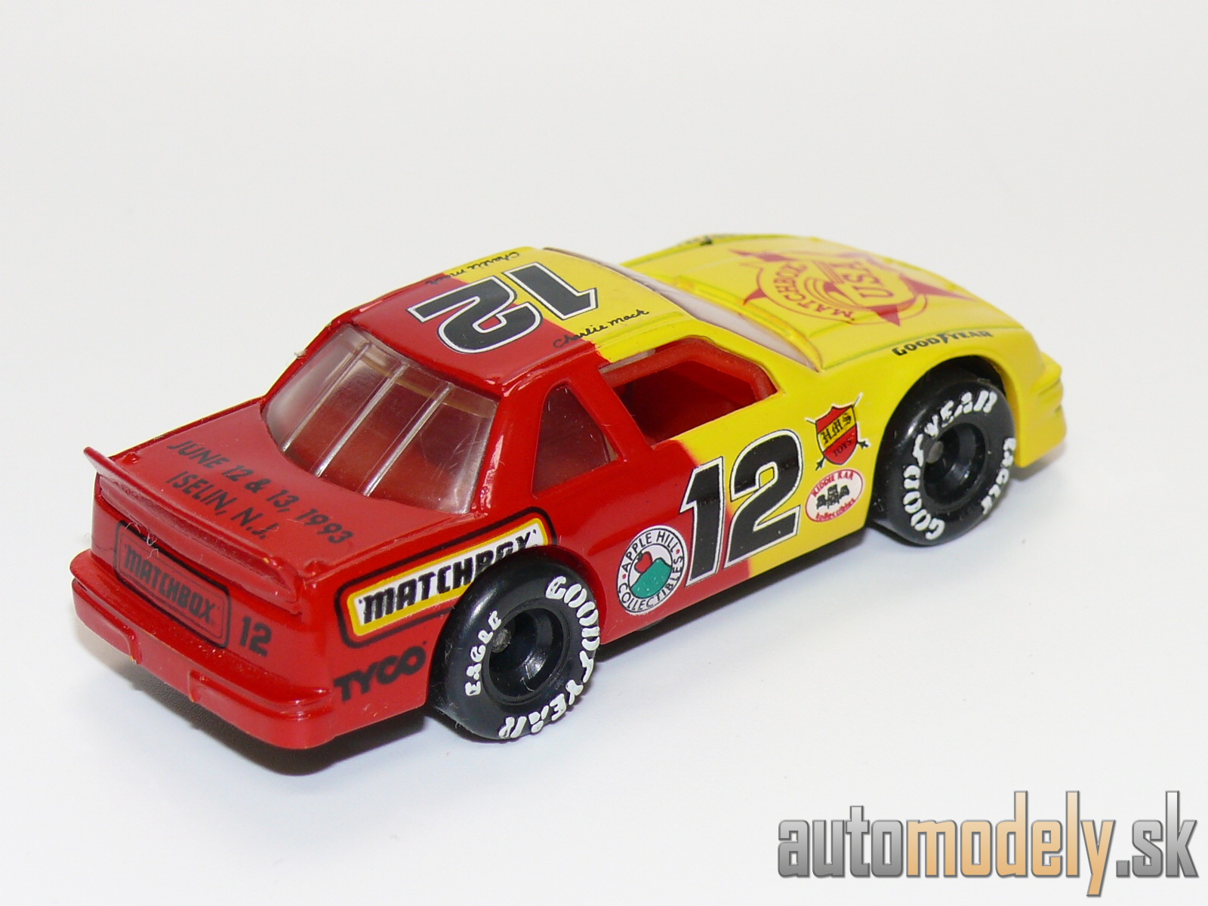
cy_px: 453
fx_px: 3908
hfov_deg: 17.6
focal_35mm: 112
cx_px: 604
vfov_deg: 13.2
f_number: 4
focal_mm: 14.2
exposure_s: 1/30
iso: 100
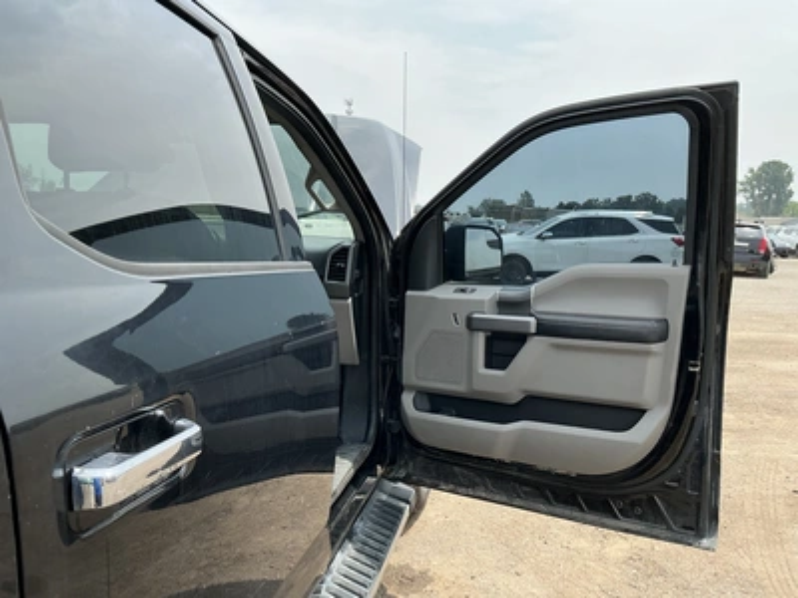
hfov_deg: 63.4
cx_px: 399
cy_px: 299
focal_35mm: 28
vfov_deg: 49.7
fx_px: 645
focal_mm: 3
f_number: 1.8
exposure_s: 1/898
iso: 25
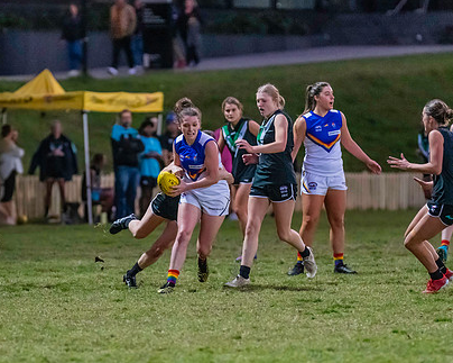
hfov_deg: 5.3
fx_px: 4879
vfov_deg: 4.3
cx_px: 190
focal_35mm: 364
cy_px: 180
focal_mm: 210
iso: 10000
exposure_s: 1/1250
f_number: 2.8
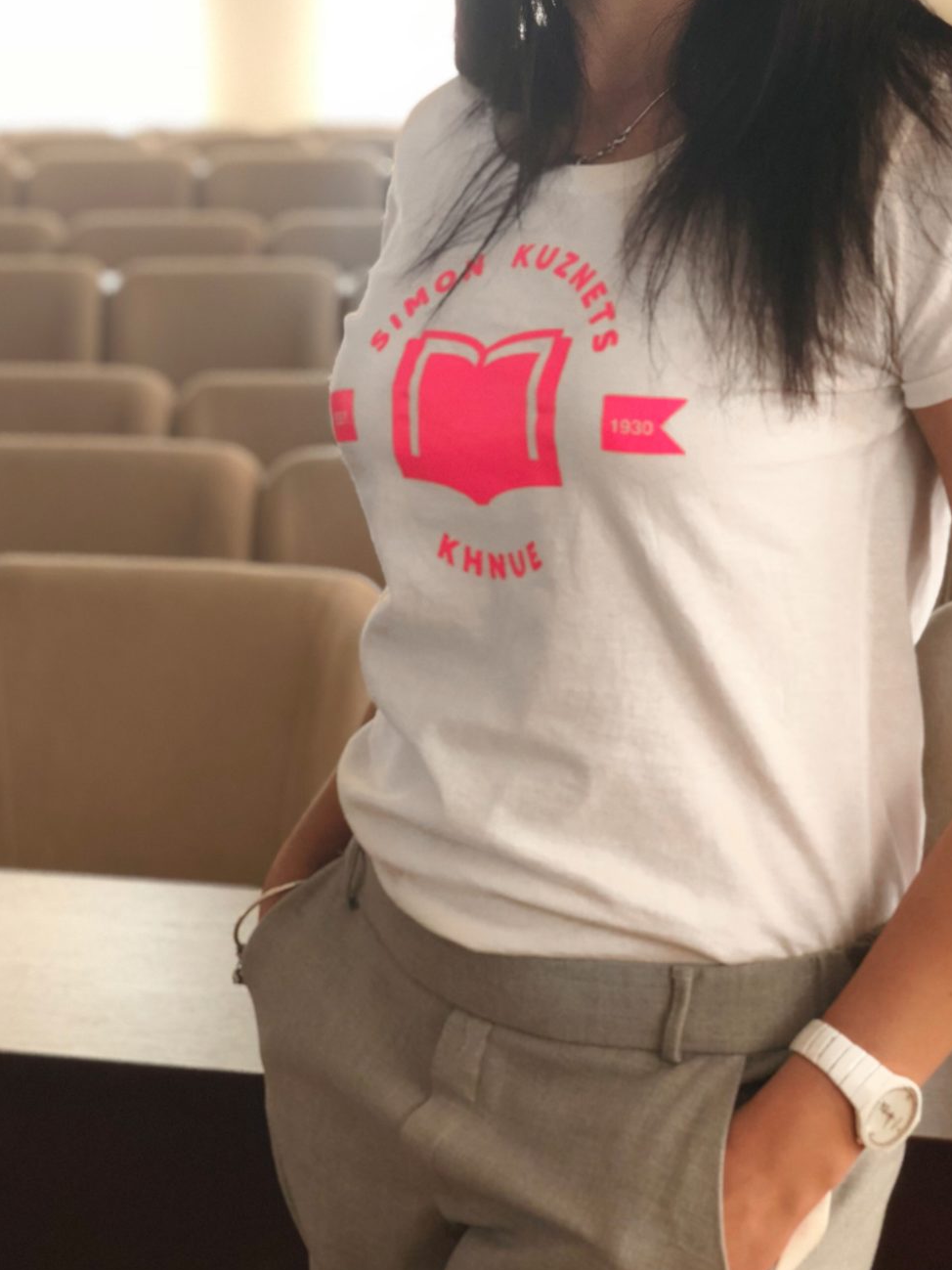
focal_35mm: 82
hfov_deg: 18.0
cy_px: 290
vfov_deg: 23.6
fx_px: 3007
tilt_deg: -3.2
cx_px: 481
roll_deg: +1.6
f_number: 2.4
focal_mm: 6
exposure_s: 1/60
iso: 64
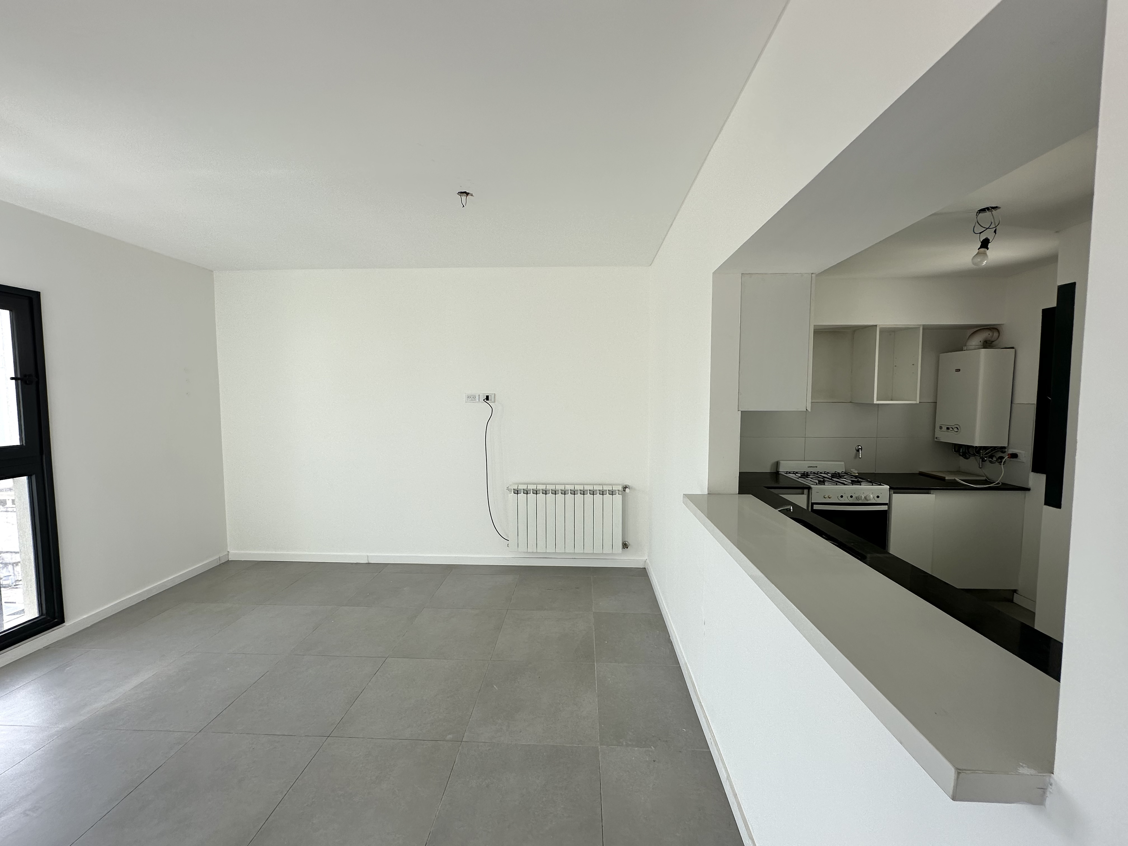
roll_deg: +0.1
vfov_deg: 85.7
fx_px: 456
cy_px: 423
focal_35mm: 14
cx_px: 564
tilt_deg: -3.4
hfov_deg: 102.1
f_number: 2.2
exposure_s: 1/339
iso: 40
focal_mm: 2.22
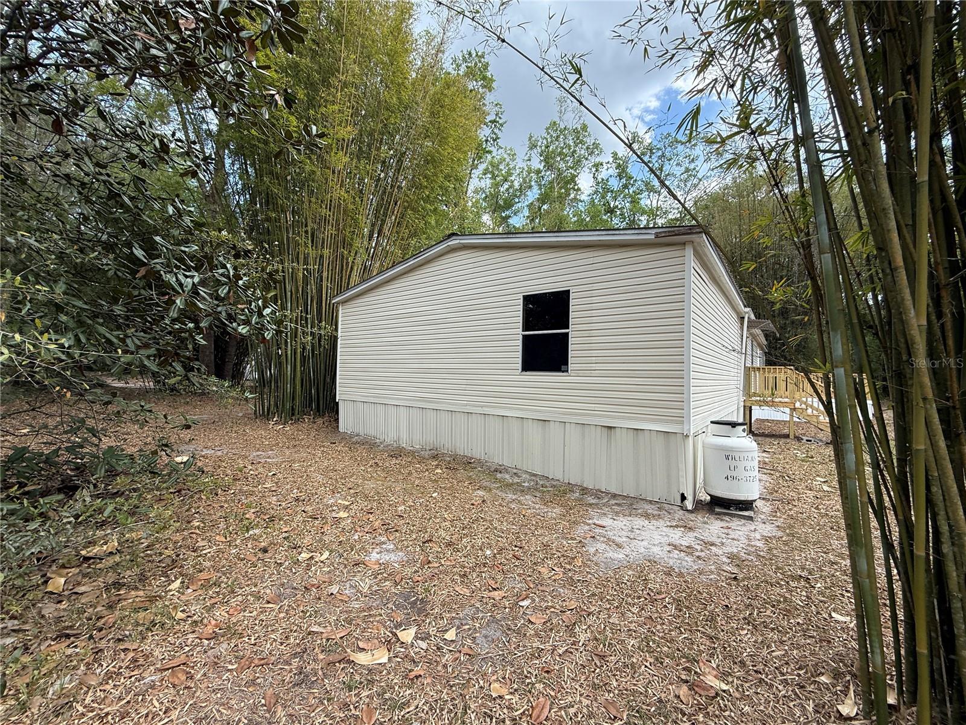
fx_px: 391
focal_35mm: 14
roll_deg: -2.1
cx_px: 483
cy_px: 362
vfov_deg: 85.7
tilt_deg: +2.2
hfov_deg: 102.1
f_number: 2.2
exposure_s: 1/498
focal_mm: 2.22
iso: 50
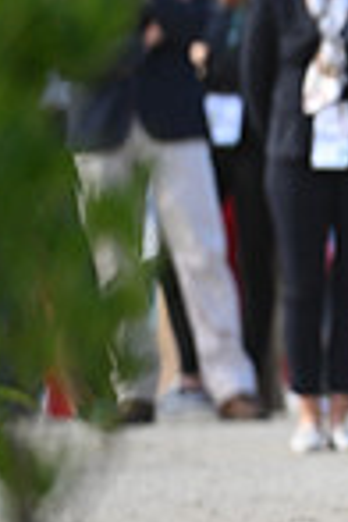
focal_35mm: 1345
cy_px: 30
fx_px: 19501
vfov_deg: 1.5
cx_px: 1005
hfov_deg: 1.0
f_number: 5
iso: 1000
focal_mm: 340
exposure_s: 1/1600
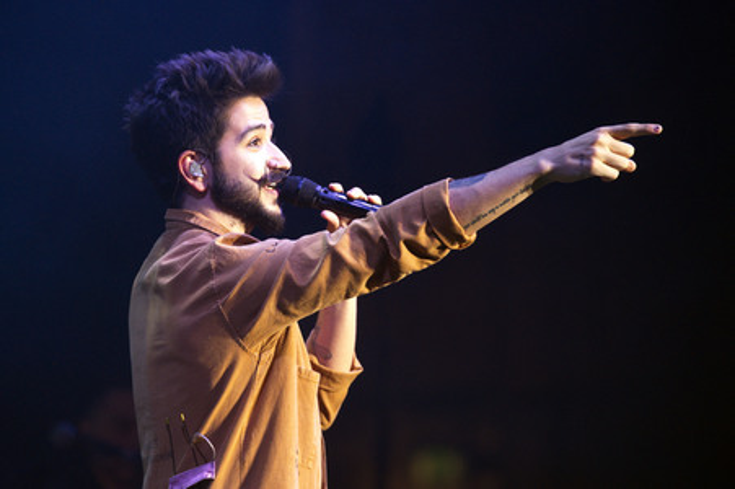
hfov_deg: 6.9
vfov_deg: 4.6
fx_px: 6120
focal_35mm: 300
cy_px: 244
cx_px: 368
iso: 1600
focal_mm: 300
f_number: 4
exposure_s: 1/320
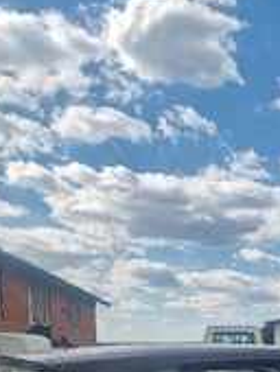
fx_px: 581
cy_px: 409
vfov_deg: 31.5
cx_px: 232
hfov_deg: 26.5
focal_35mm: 54
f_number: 1.8
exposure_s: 1/1250
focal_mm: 6.4
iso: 50
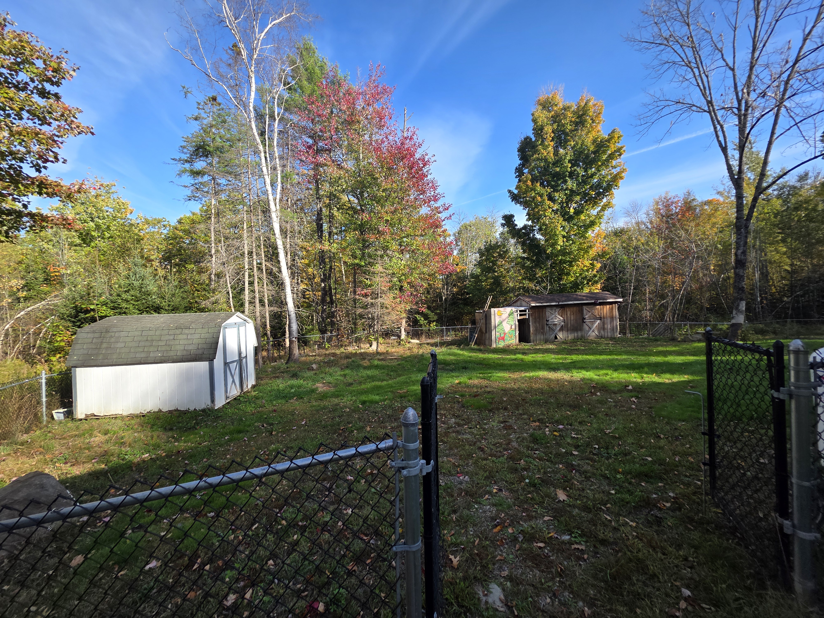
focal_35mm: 13
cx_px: 412
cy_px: 309
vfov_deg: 89.9
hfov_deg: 106.2
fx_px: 309
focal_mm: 2.2
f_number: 1.9
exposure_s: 1/777
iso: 40
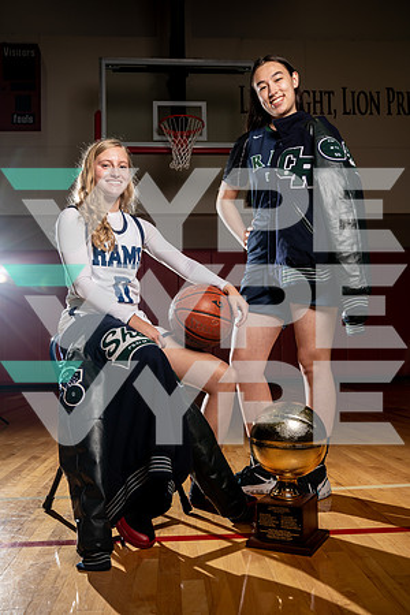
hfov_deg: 40.0
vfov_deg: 57.2
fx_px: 564
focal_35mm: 33
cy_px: 308
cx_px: 205
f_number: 7.1
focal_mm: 33
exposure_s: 1/250
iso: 100
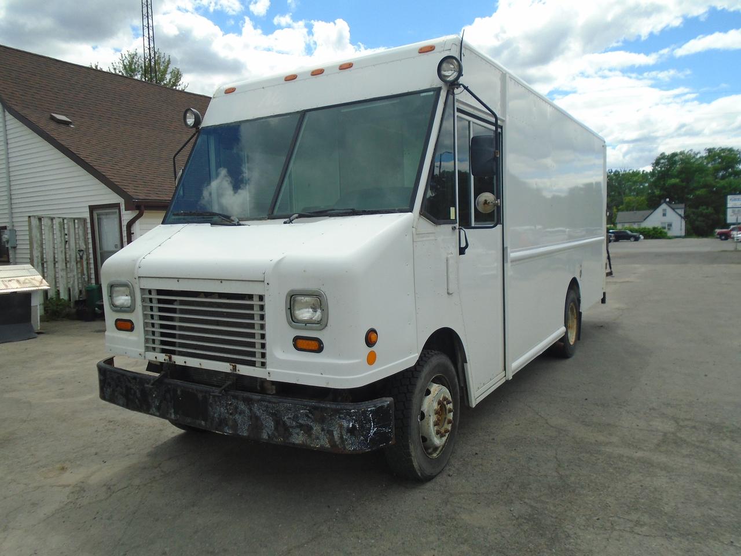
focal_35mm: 26
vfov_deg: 53.1
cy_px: 278
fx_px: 557
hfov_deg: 67.3
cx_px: 370
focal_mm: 4.6
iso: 100
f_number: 8
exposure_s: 1/200
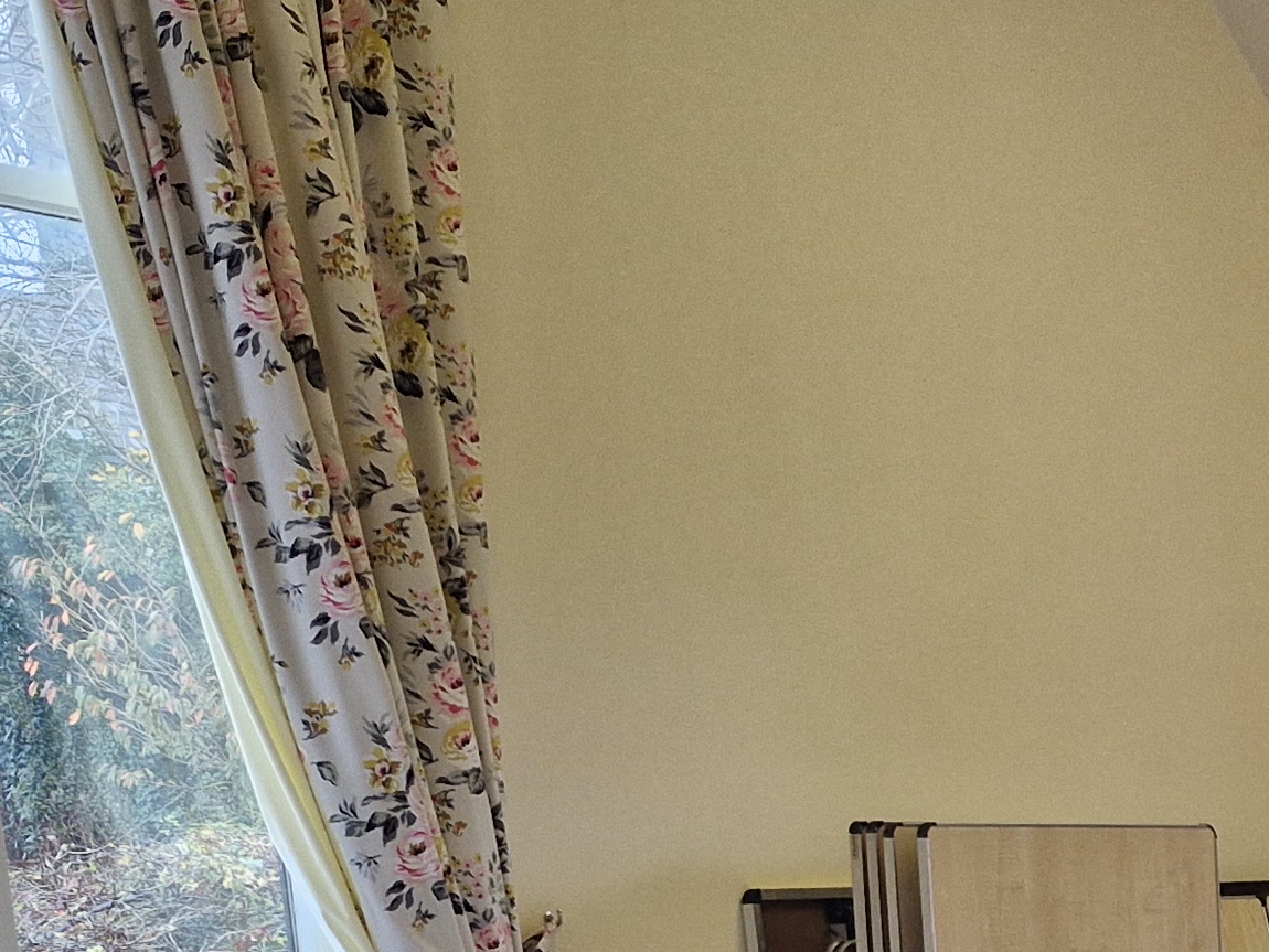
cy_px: 1615
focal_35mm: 80
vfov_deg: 16.1
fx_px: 2933
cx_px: 1642
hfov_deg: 22.0
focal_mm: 5.54
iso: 160
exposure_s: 1/100
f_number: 1.8
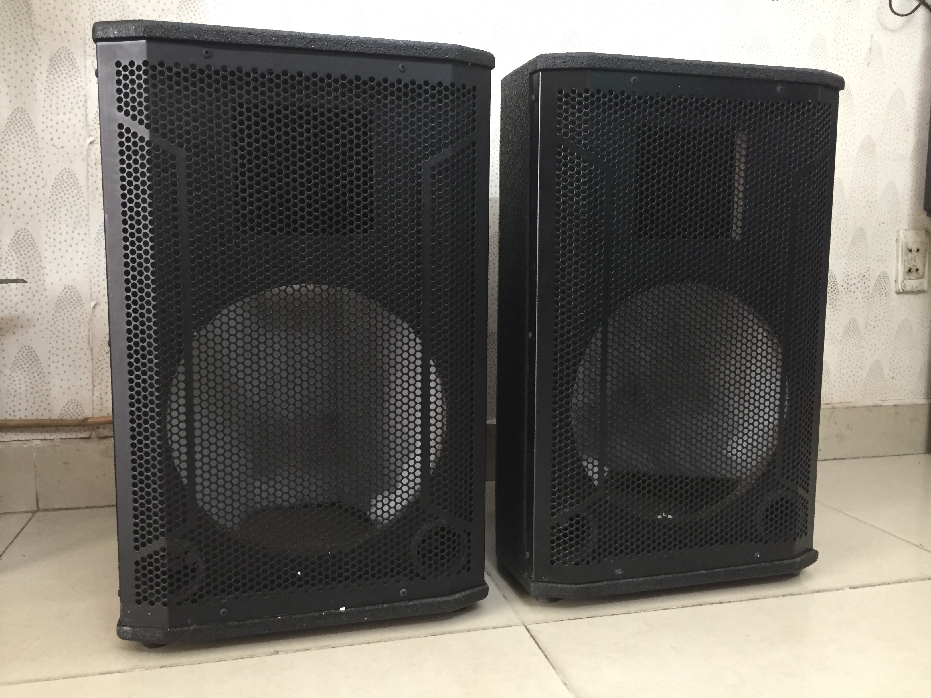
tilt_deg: -6.2
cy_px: 349
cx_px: 466
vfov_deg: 48.2
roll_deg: -1.6
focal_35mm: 29
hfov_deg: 61.7
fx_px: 780
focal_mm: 4.15
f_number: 2.2
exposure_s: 1/17
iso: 250
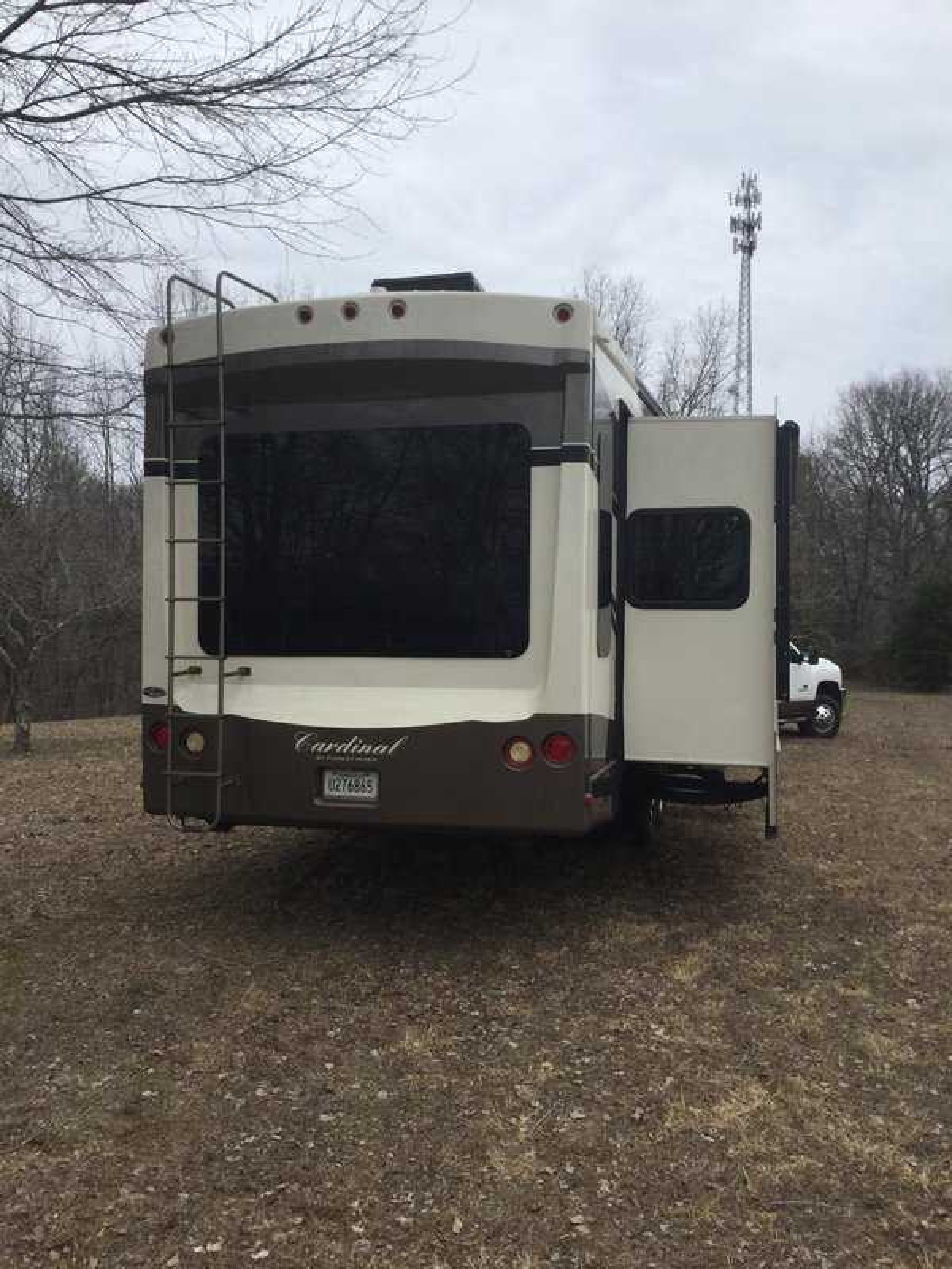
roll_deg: +0.3
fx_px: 1137
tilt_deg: -0.6
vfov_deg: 58.4
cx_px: 476
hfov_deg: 45.4
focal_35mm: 31
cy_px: 634
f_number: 2.4
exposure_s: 1/1253
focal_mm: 3.3
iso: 25
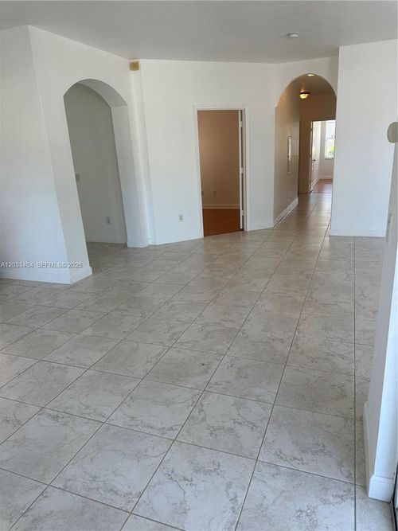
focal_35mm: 24
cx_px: 199
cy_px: 266
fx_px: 368
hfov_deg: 56.8
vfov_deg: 71.6
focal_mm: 6.86
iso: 64
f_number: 1.78
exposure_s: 1/170
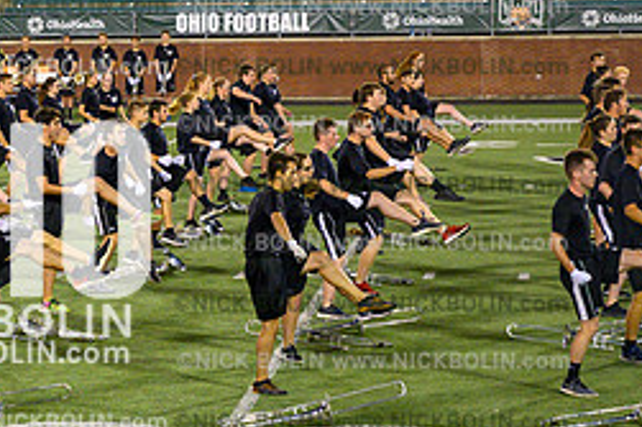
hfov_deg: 12.5
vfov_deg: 8.5
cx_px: -31
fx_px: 2887
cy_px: 243
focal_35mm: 162
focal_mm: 70
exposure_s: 1/1000
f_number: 4
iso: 4000
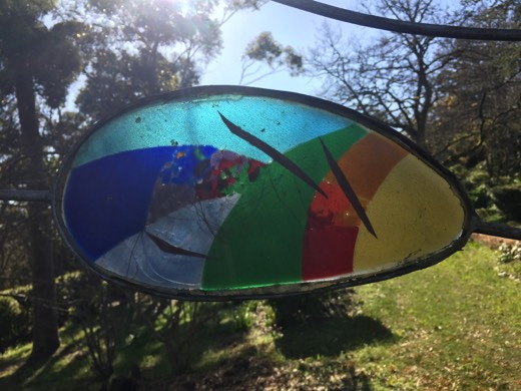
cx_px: 260
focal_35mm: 29
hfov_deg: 61.7
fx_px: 436
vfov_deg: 48.2
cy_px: 196
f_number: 2.2
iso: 32
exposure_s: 1/898
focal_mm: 4.15
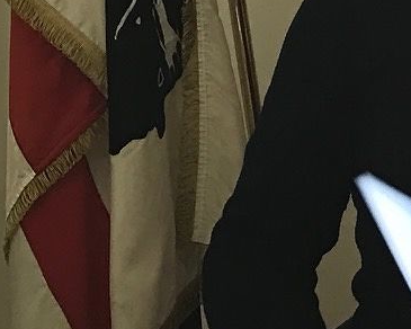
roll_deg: +2.3
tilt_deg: -0.7
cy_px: -10
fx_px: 1837
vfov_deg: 10.1
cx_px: 626
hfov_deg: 12.1
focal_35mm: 151
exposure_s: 1/20
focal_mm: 3.99
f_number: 1.8
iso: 32
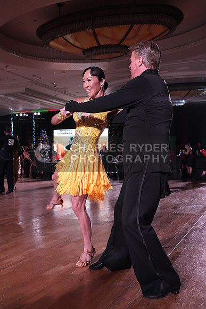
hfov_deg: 35.1
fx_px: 326
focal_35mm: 38
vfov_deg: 50.7
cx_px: 103
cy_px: 154
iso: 5000
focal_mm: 38
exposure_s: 1/320
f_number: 6.3
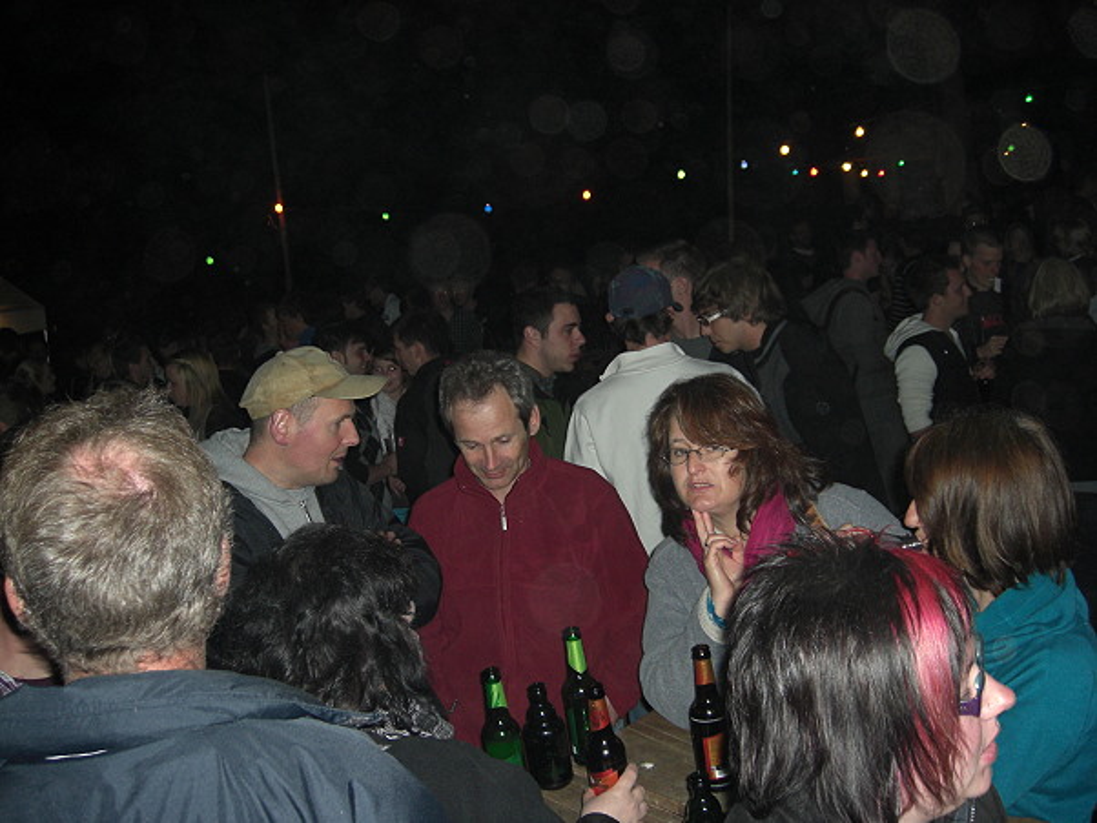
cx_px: 548
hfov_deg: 49.0
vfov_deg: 37.7
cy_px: 412
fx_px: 1205
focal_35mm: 38
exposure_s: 1/60
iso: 200
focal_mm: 7.9
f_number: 2.8
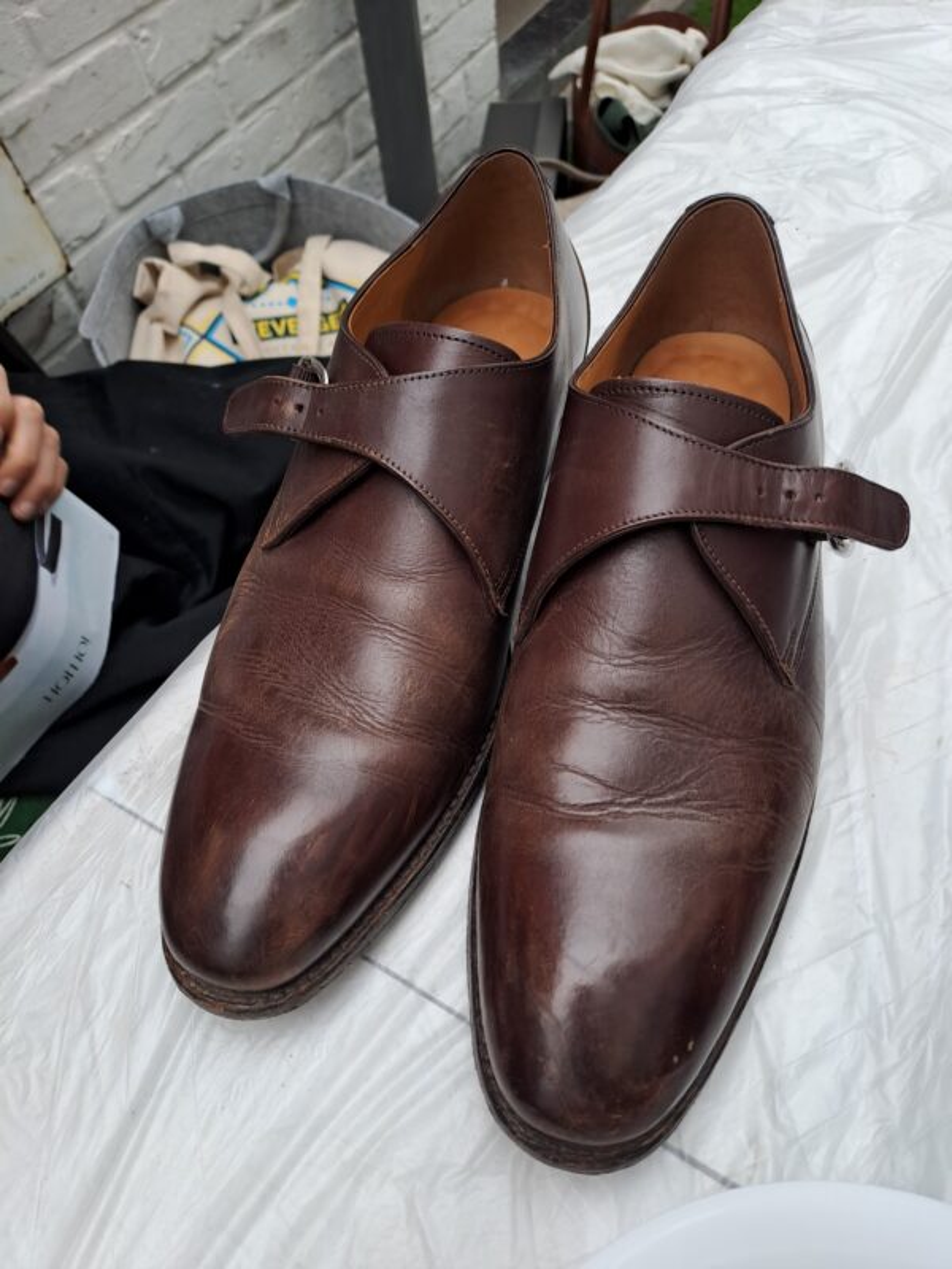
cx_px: 476
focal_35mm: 25
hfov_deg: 54.9
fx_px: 917
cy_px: 634
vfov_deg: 69.4
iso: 64
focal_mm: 4.65
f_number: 1.8
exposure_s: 1/50
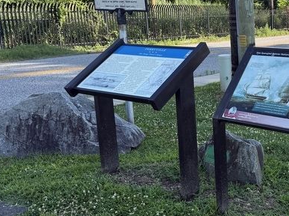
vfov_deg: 29.0
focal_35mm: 50
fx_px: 417
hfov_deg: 36.4
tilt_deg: -7.0
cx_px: 245
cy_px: 79
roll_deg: -0.1
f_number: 1.78
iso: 100
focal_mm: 6.76
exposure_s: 1/1553
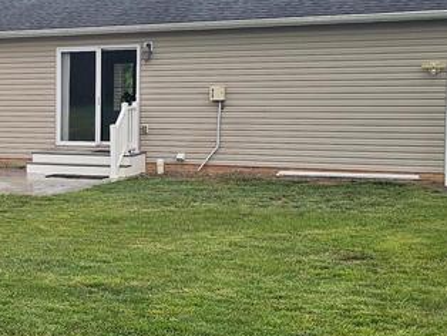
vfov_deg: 19.7
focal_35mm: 75
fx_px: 969
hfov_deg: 24.4
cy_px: 174
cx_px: -34
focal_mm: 6.3
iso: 16
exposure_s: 1/512
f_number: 1.7
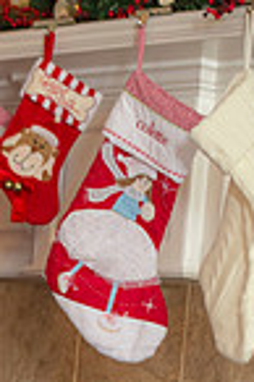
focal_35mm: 241
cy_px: 445
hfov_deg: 5.7
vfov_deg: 8.5
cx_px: 12
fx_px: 2556
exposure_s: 1/125
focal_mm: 78
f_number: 2.8
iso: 500
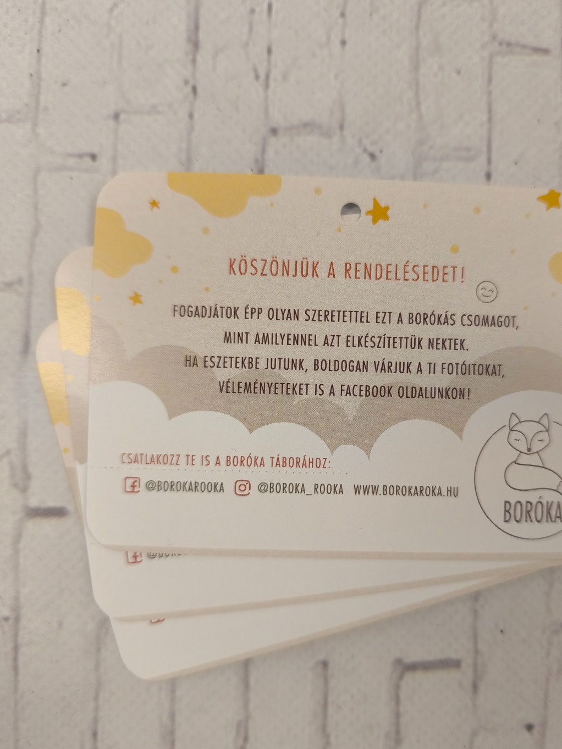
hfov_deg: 51.1
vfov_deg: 65.3
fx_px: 585
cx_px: 328
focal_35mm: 27
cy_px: 386
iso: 250
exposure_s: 1/100
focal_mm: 6.57
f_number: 1.6
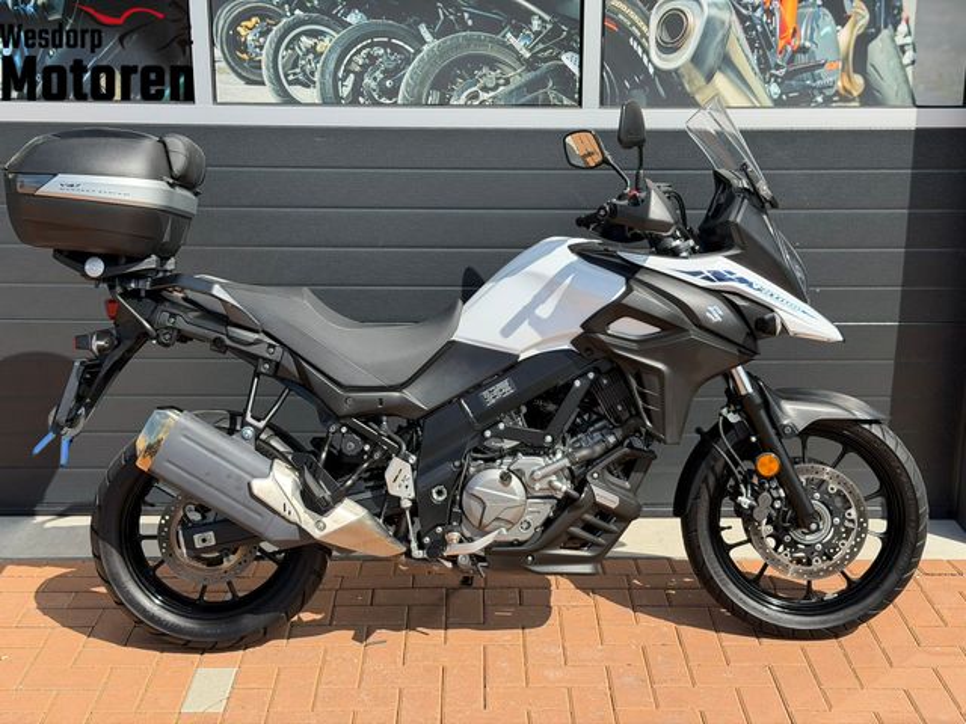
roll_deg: -0.6
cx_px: 483
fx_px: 1339
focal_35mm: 48
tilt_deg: -16.7
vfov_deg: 30.3
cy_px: 362
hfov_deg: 39.7
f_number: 1.78
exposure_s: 1/2976
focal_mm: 6.76
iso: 80
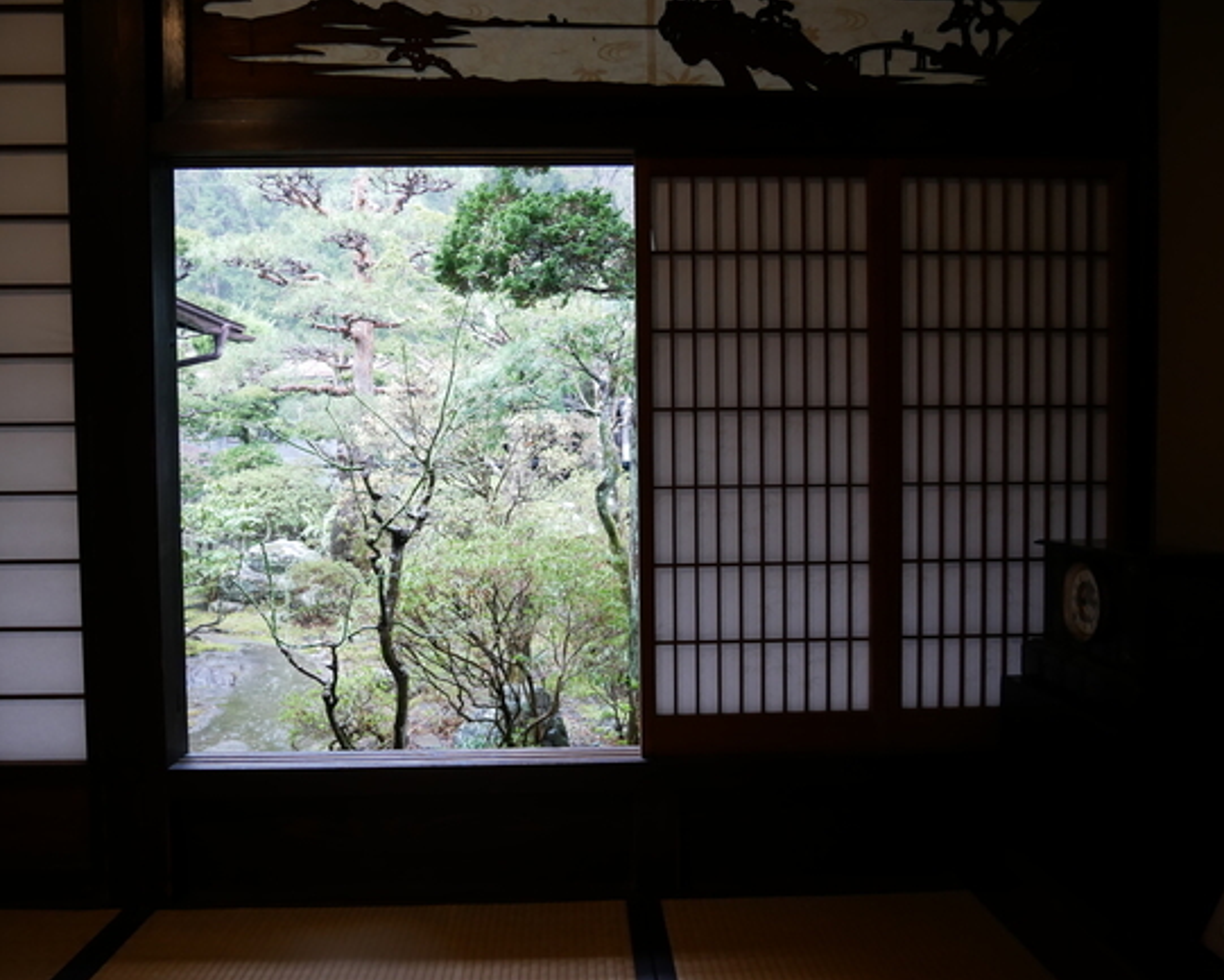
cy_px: 508
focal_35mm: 26
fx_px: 942
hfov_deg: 66.0
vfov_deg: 54.9
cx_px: 597
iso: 640
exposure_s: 1/60
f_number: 3.5
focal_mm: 12
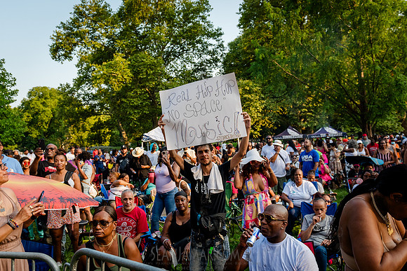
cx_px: 204
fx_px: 328
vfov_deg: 45.0
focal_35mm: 29
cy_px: 136
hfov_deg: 63.6
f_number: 3.5
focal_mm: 24
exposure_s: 1/1000
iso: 500
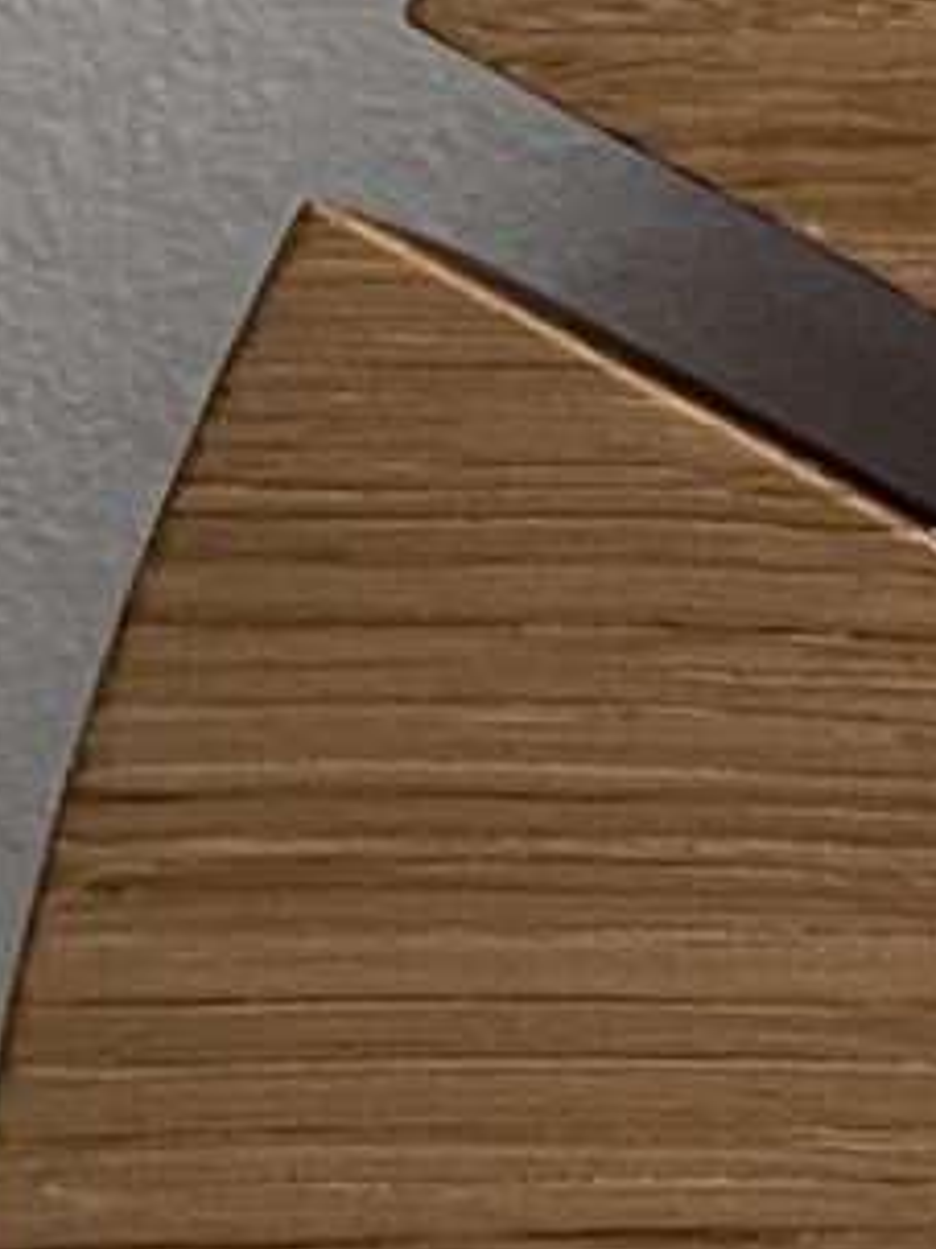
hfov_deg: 5.7
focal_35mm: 220
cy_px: 1810
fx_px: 7937
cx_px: 3793
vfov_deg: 8.8
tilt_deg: -2.3
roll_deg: +0.4
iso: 125
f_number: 1.6
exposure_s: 1/59
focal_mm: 4.2
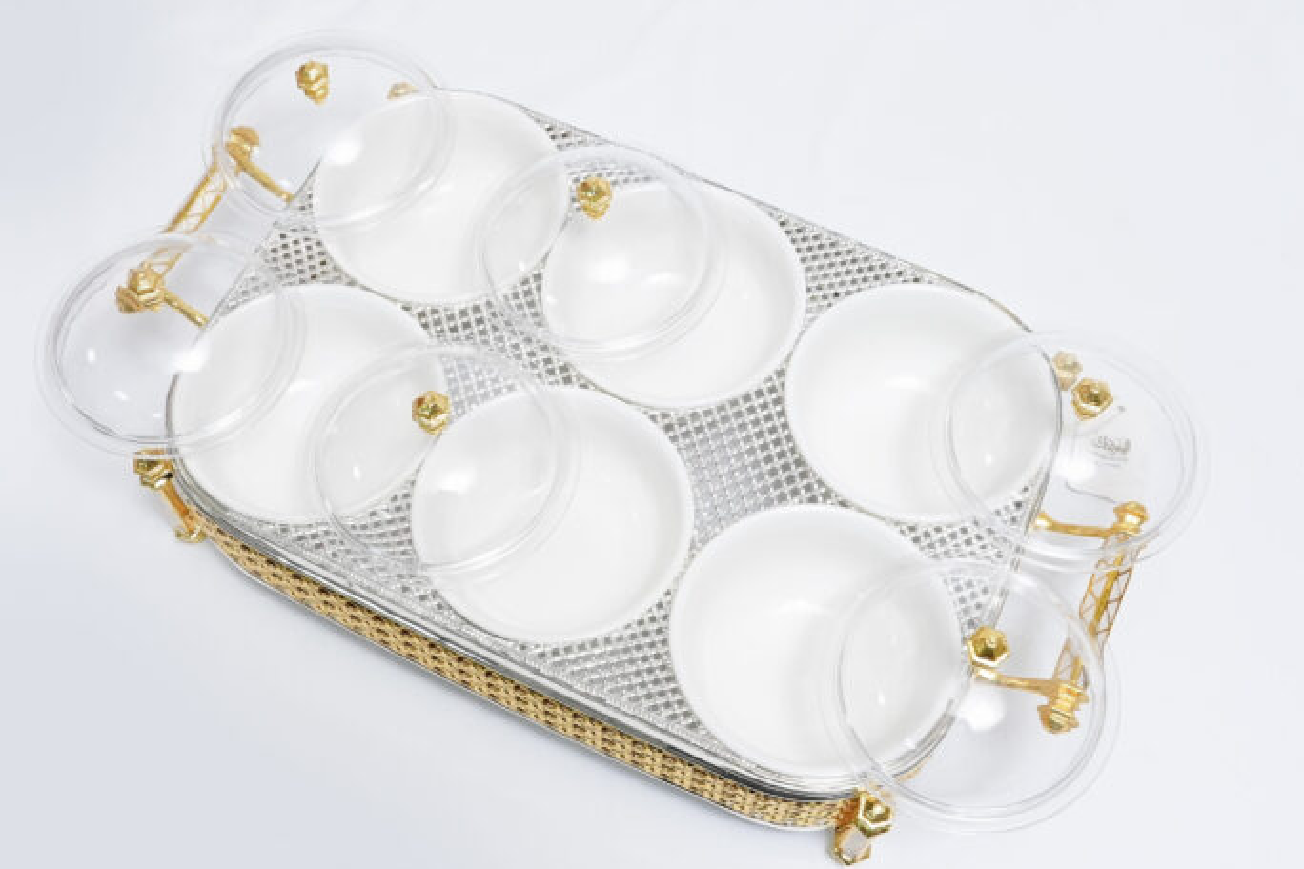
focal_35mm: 43
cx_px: 652
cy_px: 439
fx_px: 1557
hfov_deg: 45.4
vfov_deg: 31.2
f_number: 10
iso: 3200
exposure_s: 1/125
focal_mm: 28
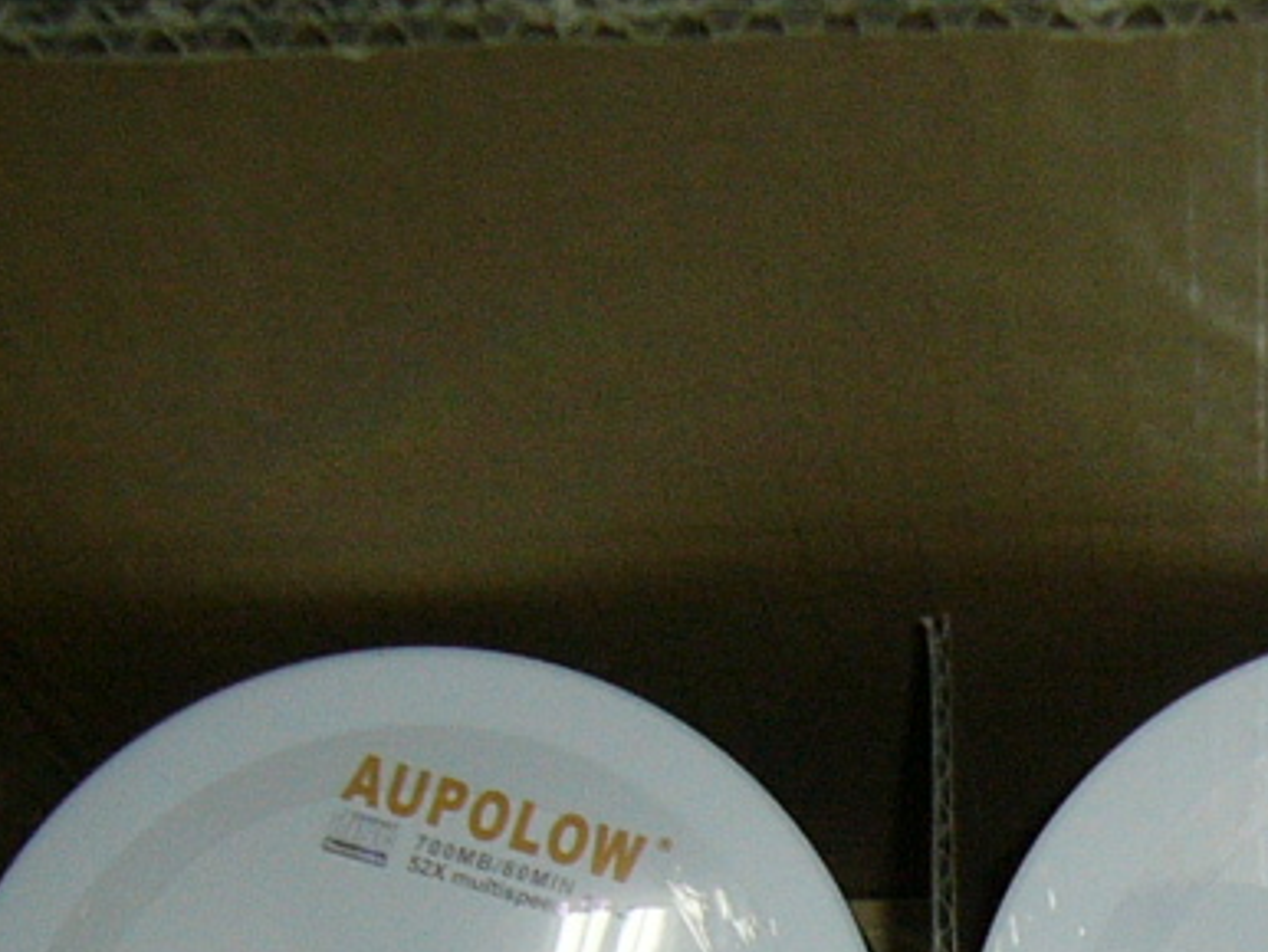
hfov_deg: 16.5
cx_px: 1344
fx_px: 4252
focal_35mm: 116
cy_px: 1435
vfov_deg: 12.2
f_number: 2.8
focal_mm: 5.8
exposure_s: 1/60
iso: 100
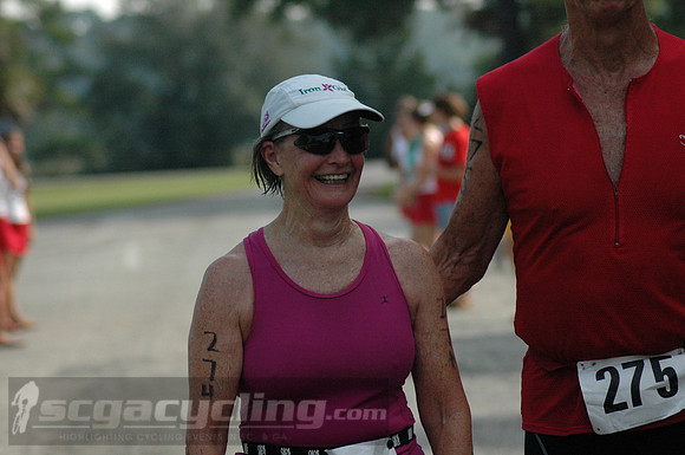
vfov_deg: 7.5
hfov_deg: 11.3
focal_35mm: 183
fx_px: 3477
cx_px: 342
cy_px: 228
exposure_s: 1/2500
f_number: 4.5
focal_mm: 122
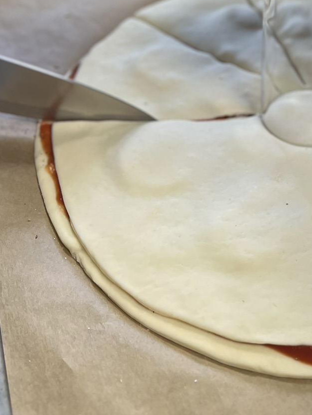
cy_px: 64
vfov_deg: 29.4
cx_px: 272
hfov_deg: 22.5
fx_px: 769
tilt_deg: -39.9
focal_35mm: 64
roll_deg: +2.6
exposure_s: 1/100
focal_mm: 5.7
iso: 64
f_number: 1.5
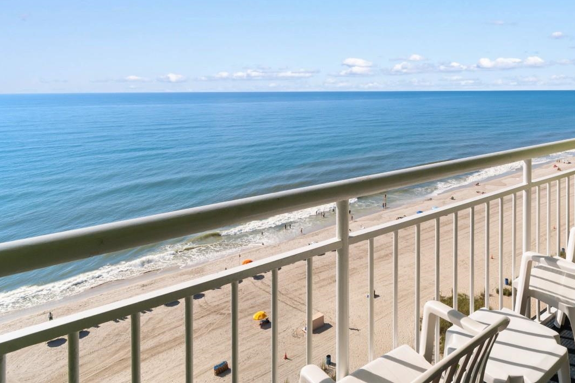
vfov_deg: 52.4
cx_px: 404
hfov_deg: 72.7
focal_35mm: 23
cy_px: 90
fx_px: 367
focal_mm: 10
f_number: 9
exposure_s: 1/320
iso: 100
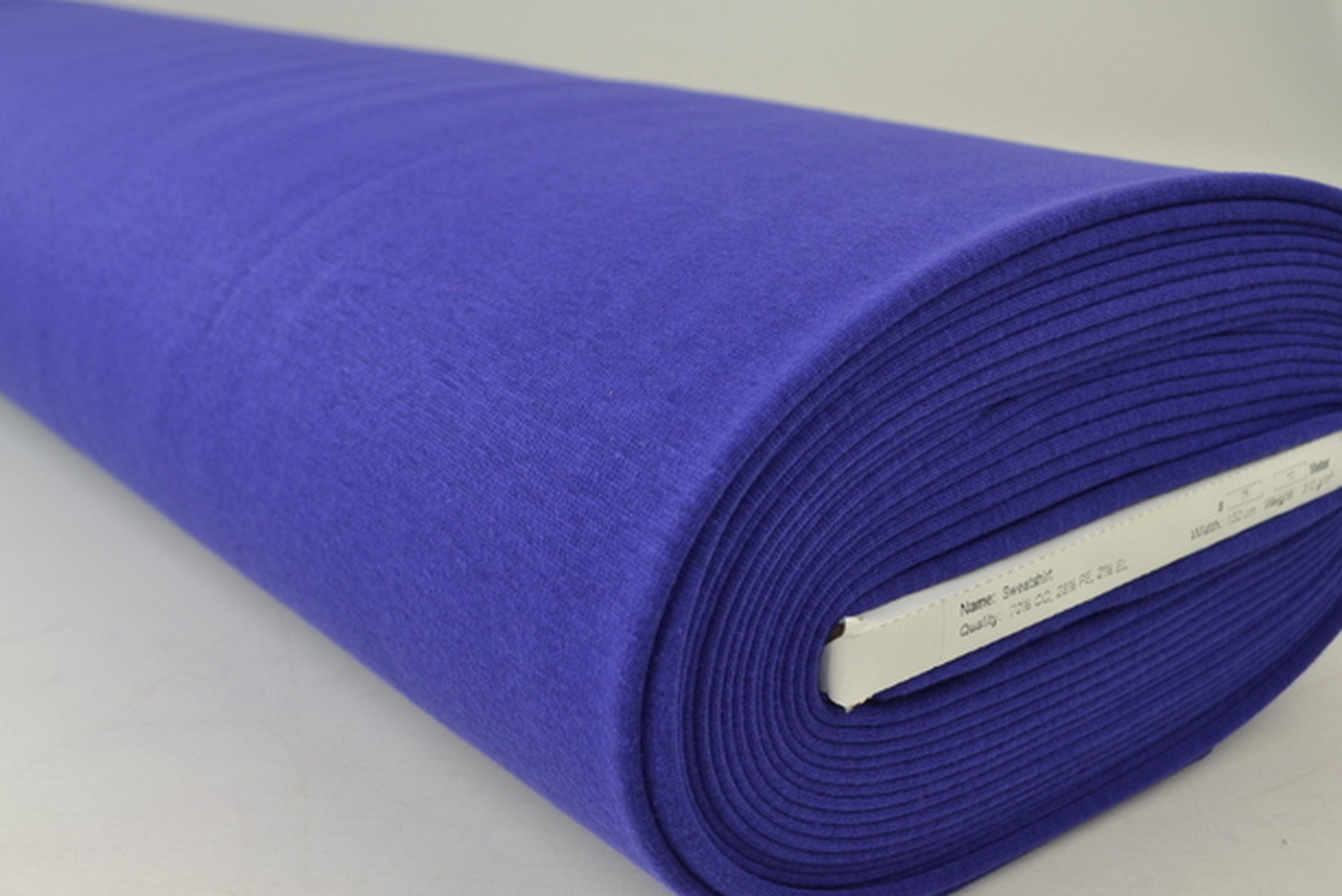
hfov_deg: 45.3
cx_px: 592
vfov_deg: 31.2
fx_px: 1604
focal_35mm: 43
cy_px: 402
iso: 100
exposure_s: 1/40
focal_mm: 22
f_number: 6.3
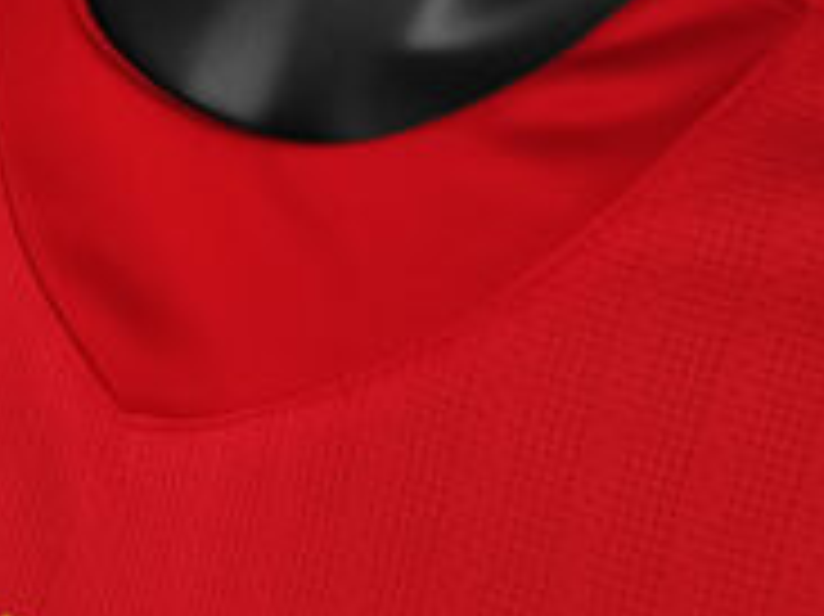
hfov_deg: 16.7
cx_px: 459
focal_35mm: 118
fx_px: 2807
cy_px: -54
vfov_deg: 12.3
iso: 160
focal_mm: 5.58
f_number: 1.8
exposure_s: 1/100
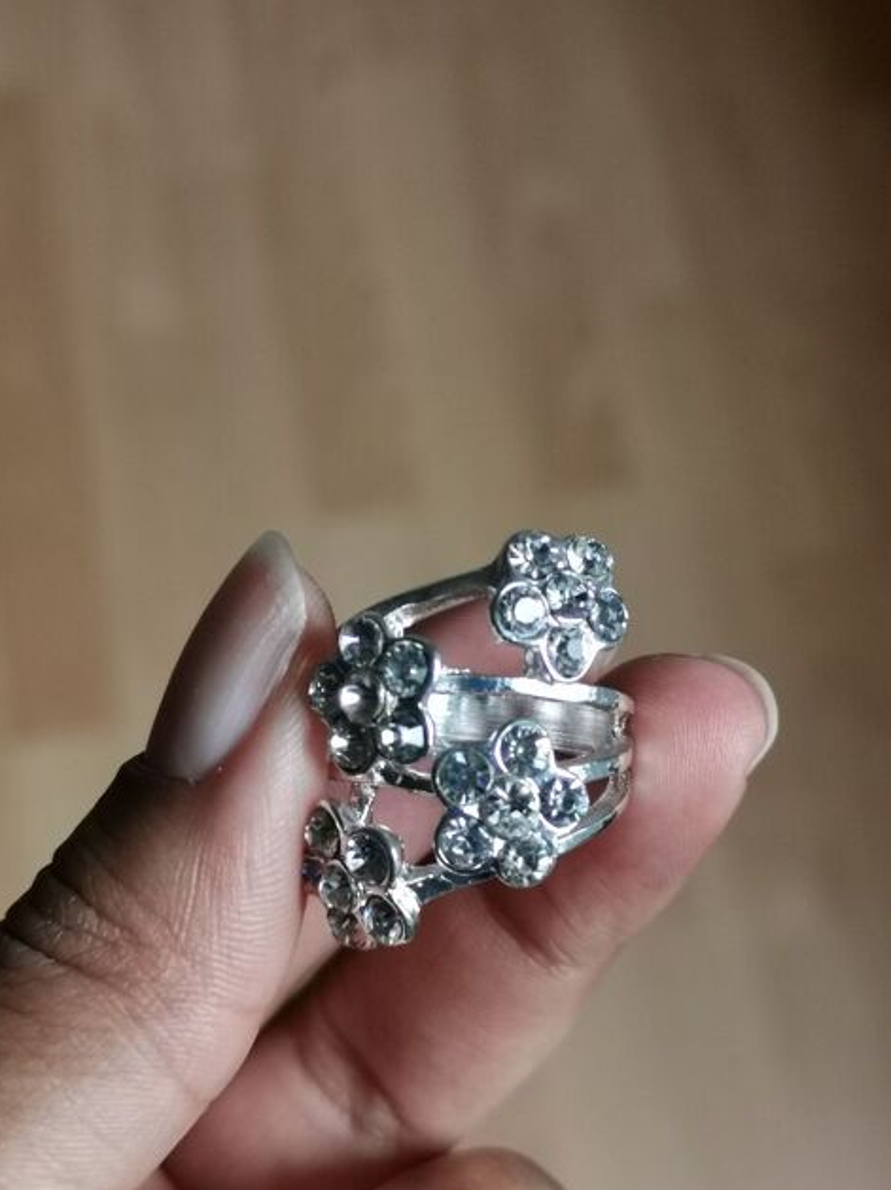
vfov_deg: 34.4
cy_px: 604
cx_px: 441
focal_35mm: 56
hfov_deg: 26.1
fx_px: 1924
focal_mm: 5.58
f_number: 1.8
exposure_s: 1/100
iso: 320
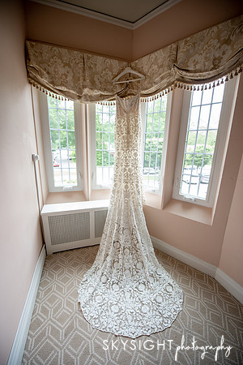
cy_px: 182
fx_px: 142
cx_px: 122
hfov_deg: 81.2
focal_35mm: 14
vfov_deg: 104.3
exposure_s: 1/100
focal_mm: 14
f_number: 2.8
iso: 400
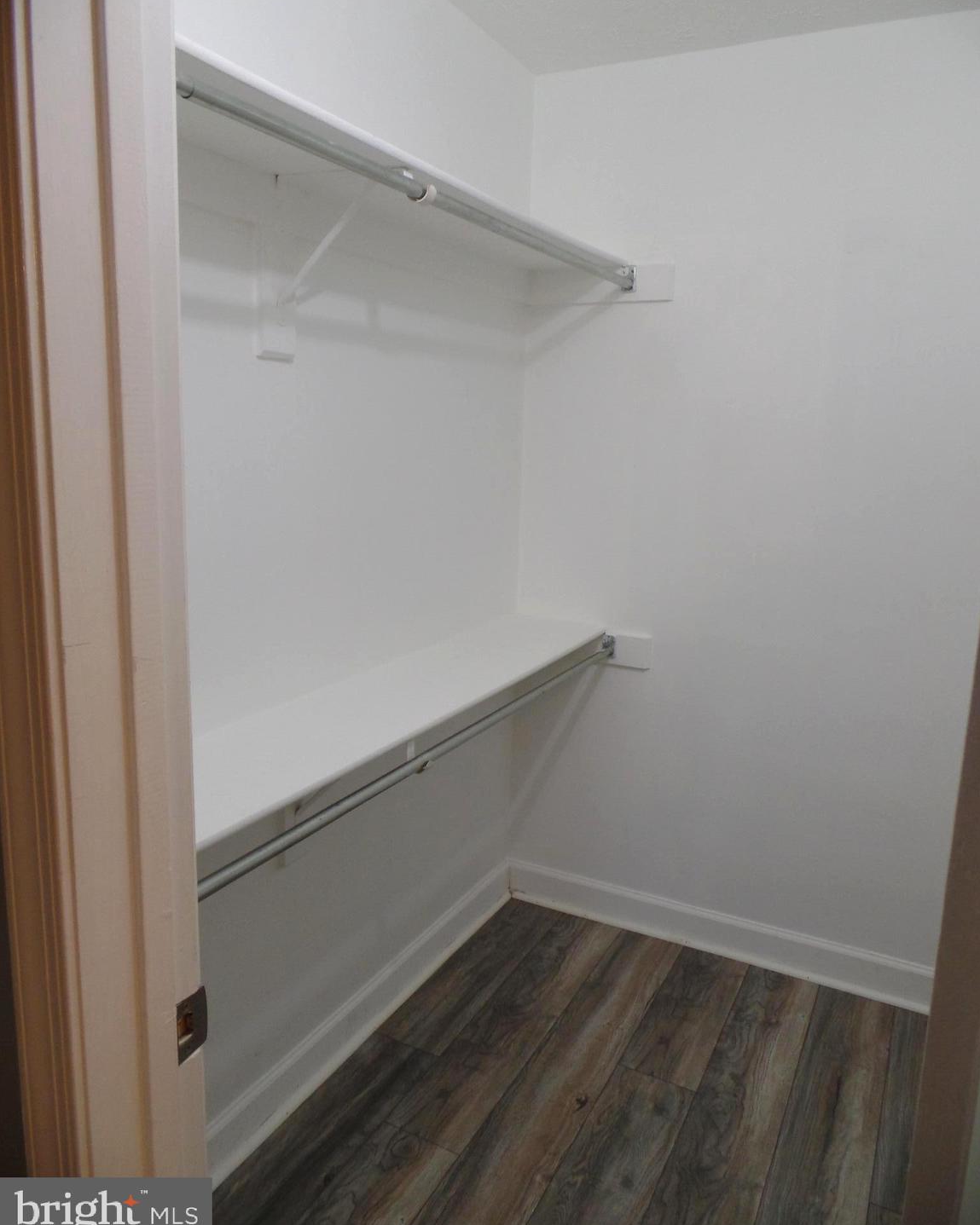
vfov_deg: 70.3
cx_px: 490
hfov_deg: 58.8
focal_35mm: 24
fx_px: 870
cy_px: 592
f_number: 2.8
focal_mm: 4.1
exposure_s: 1/30
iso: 160
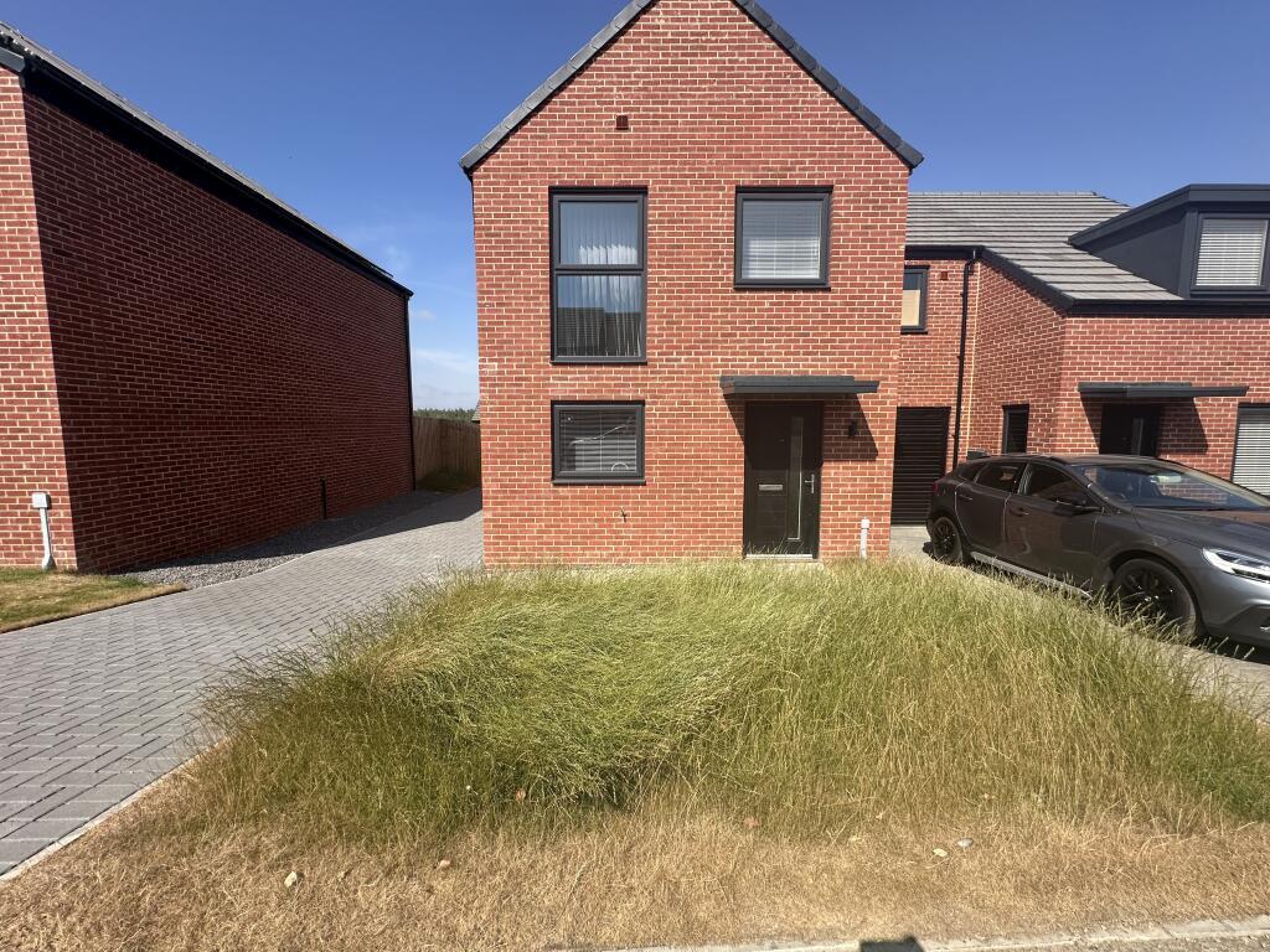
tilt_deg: -6.2
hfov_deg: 102.1
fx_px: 514
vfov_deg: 85.7
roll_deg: -0.5
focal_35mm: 14
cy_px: 476
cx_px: 635
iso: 50
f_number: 2.2
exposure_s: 1/1795
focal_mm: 2.22
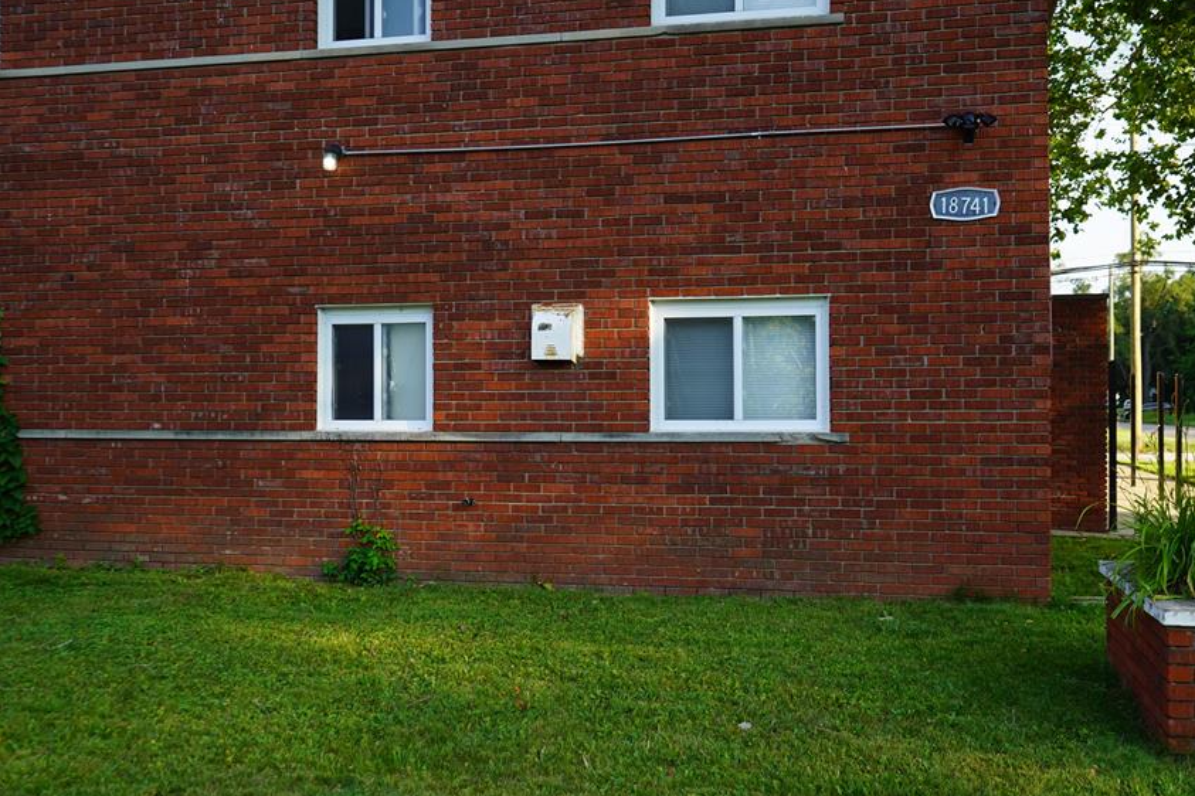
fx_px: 1129
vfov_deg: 38.9
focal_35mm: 34
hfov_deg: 55.6
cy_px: 399
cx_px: 679
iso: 100
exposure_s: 1/100
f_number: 5
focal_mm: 28
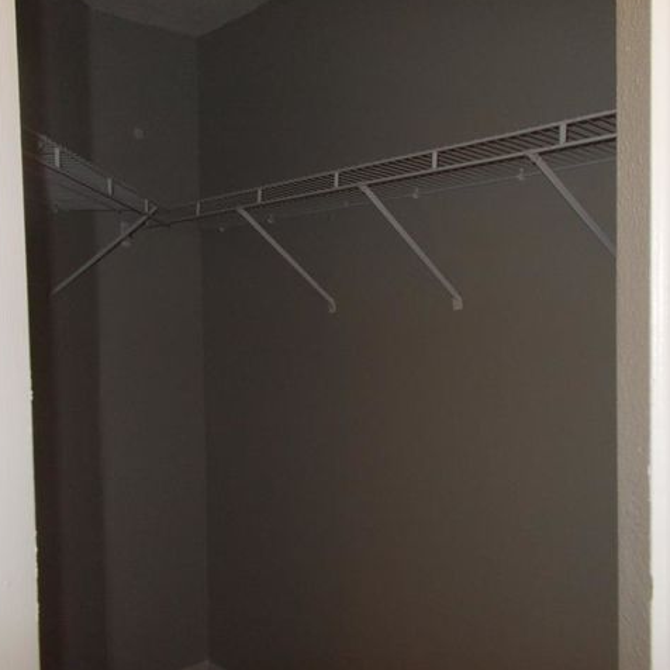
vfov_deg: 48.4
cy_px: 356
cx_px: 340
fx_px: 745
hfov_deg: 48.4
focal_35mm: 34
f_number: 3.2
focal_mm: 4.6
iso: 200
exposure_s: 1/25
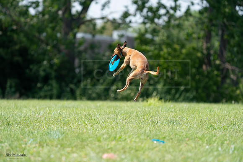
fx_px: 2444
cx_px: 122
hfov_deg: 5.7
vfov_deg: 3.8
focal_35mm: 362
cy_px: 81
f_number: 6.3
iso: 1600
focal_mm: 362
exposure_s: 1/4000
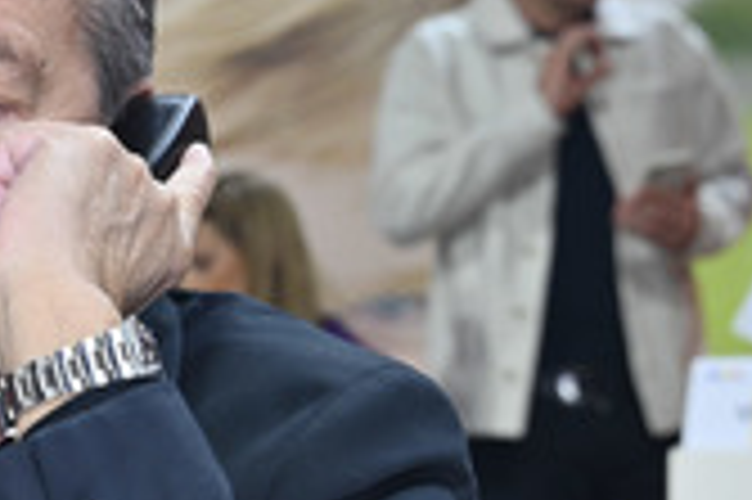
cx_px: -83
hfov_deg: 17.8
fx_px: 2316
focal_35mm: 111
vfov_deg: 12.3
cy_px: 383
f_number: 4
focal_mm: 41
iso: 1000
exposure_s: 1/200
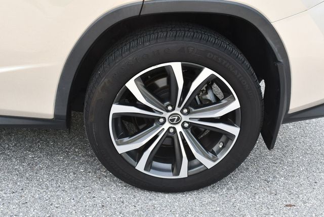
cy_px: 108
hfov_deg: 38.2
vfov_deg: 26.0
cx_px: 162
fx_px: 468
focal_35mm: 52
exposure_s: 1/250
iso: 360
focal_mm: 26
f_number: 5.6
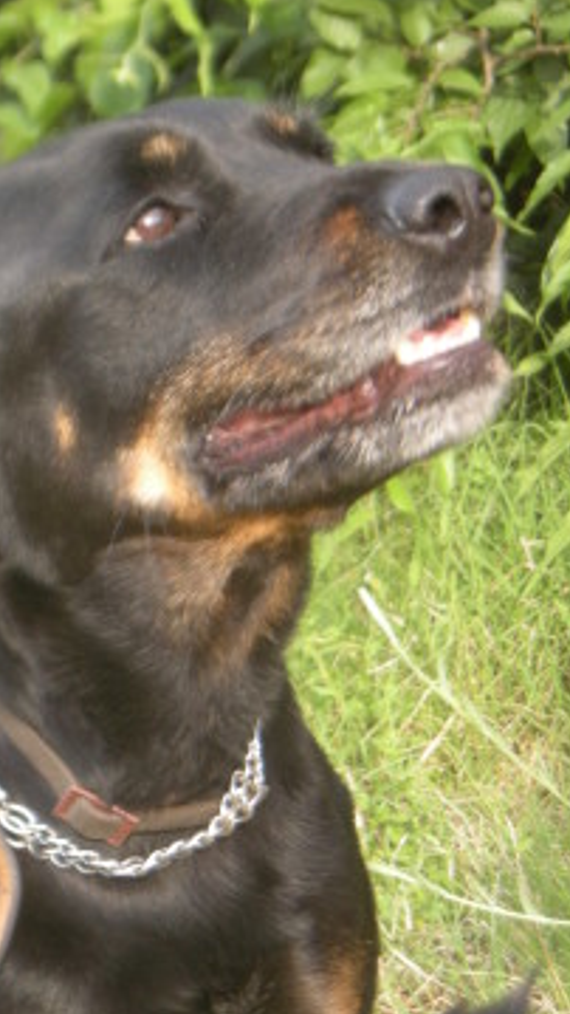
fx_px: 3062
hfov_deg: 10.6
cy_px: 556
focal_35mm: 114
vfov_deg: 18.8
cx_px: 282
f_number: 4.4
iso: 143
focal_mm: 15.3
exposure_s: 1/110
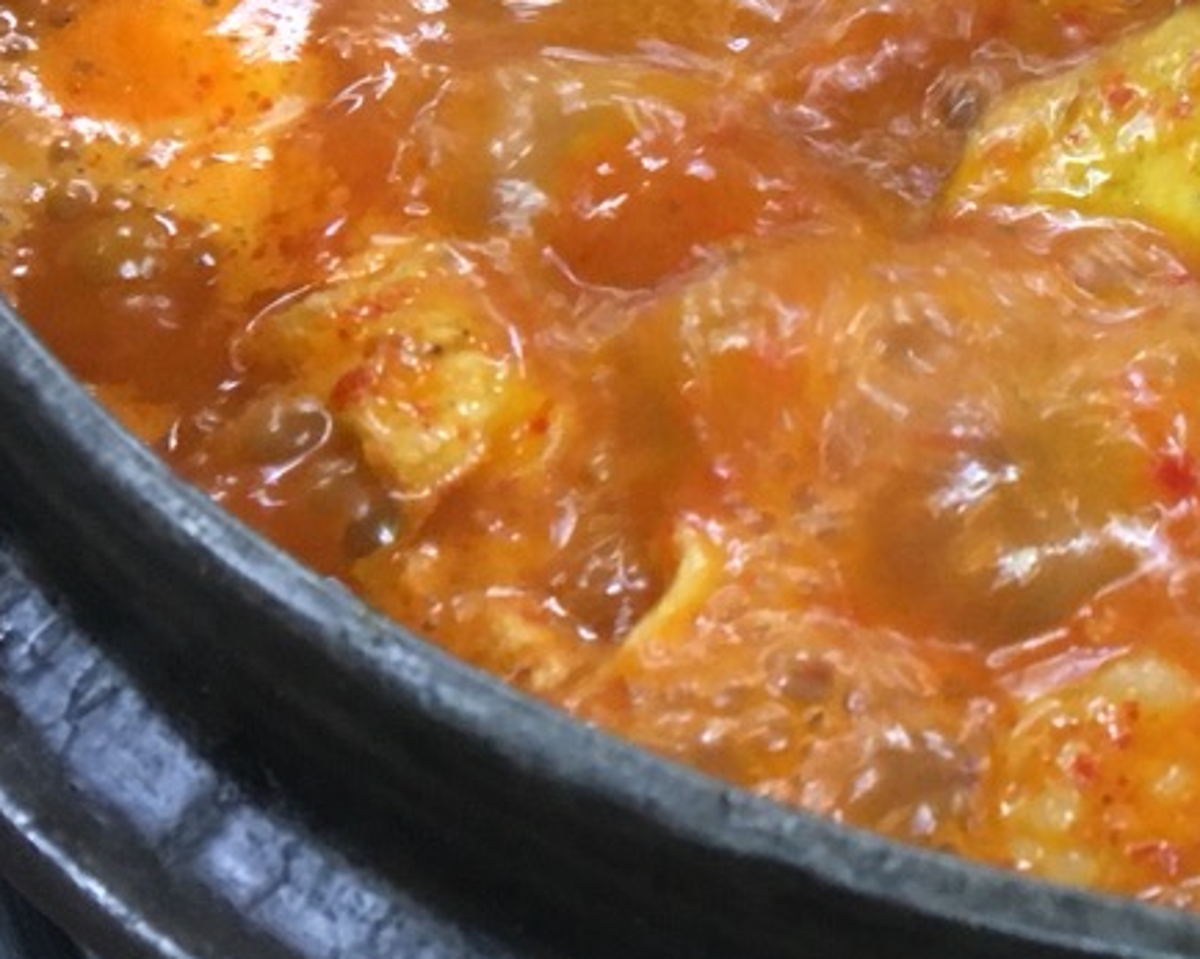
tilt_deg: -42.0
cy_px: -94
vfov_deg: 17.1
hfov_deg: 19.9
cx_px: 1640
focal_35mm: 87
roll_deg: -2.5
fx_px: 3089
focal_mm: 4.15
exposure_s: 1/30
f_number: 2.2
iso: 125
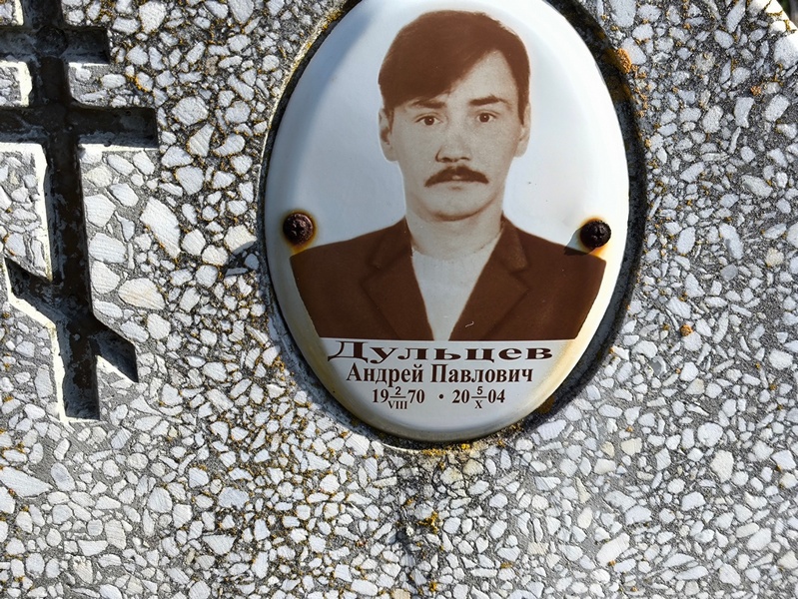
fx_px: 1153
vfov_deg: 29.1
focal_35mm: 50
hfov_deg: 38.2
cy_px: 300
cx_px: 399
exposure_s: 1/927
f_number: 1.7
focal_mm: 4.71
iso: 50
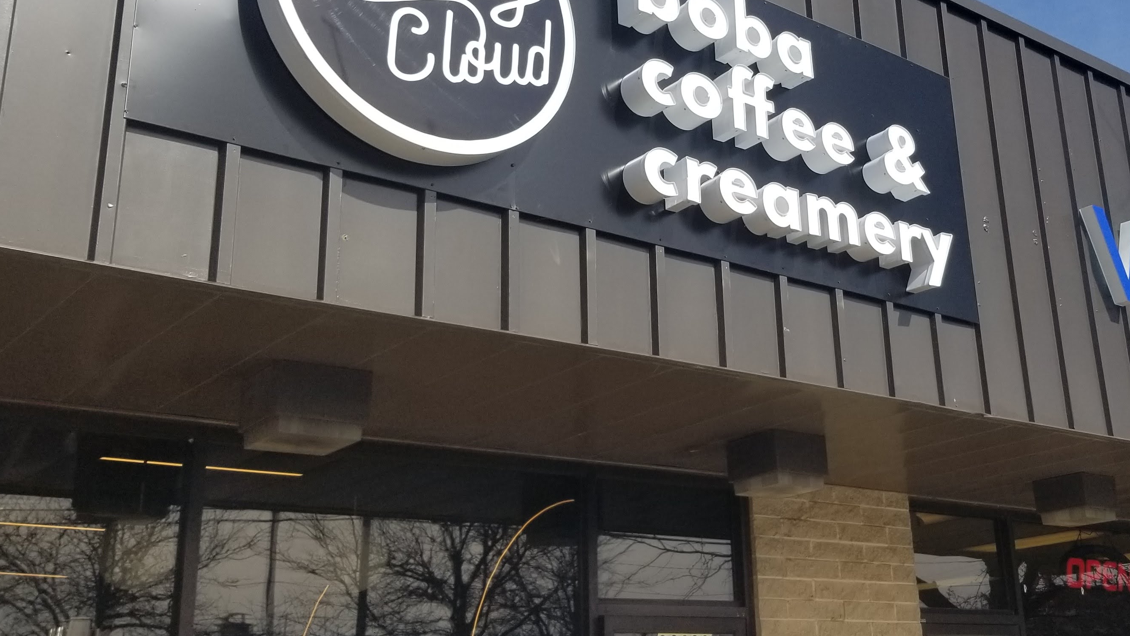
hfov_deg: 46.8
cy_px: 259
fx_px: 1288
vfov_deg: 27.7
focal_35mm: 43
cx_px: 732
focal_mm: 4.3
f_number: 1.7
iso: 50
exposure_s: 1/3392
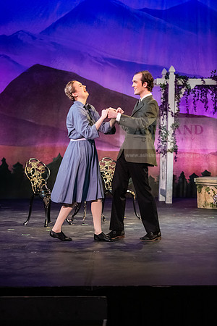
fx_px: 995
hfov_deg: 12.5
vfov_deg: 18.6
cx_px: 108
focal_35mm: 110
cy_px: 163
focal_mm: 110
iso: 5000
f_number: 3.2
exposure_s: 1/320
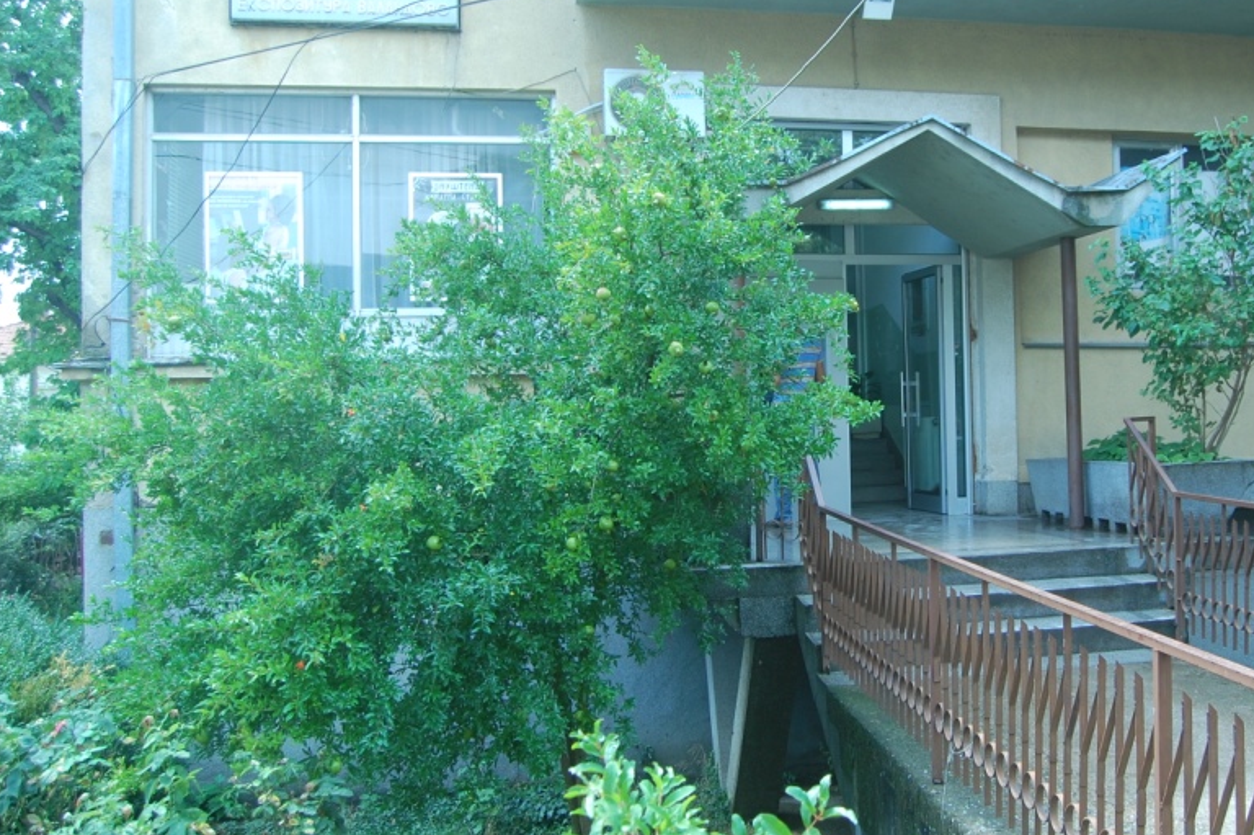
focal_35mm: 36
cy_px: 377
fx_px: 1253
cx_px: 829
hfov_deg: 52.2
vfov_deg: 36.8
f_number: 5.6
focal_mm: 18
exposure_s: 1/125
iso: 200
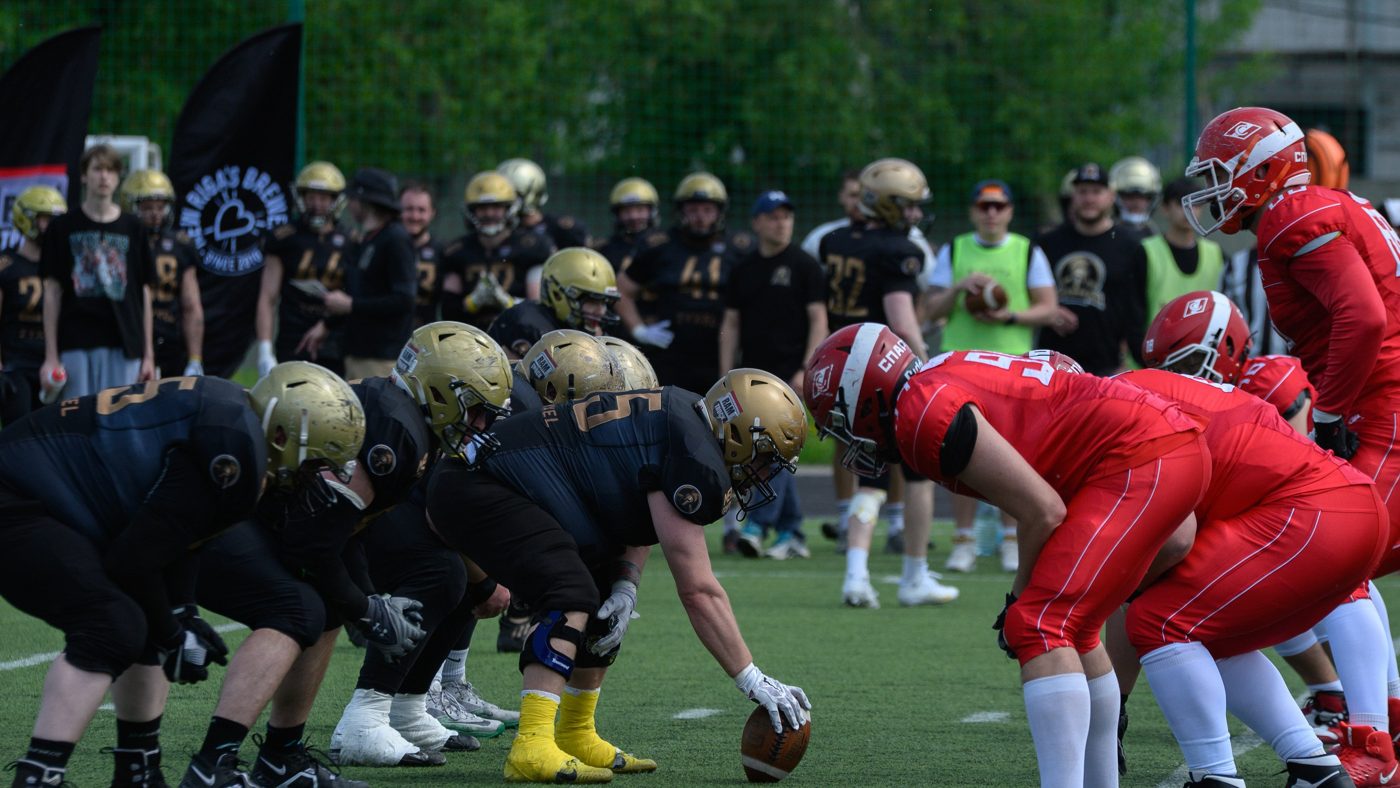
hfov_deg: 6.9
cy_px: 466
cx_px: 701
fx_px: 11694
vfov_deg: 3.9
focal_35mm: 315
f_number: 4.5
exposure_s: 1/3200
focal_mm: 200
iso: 400
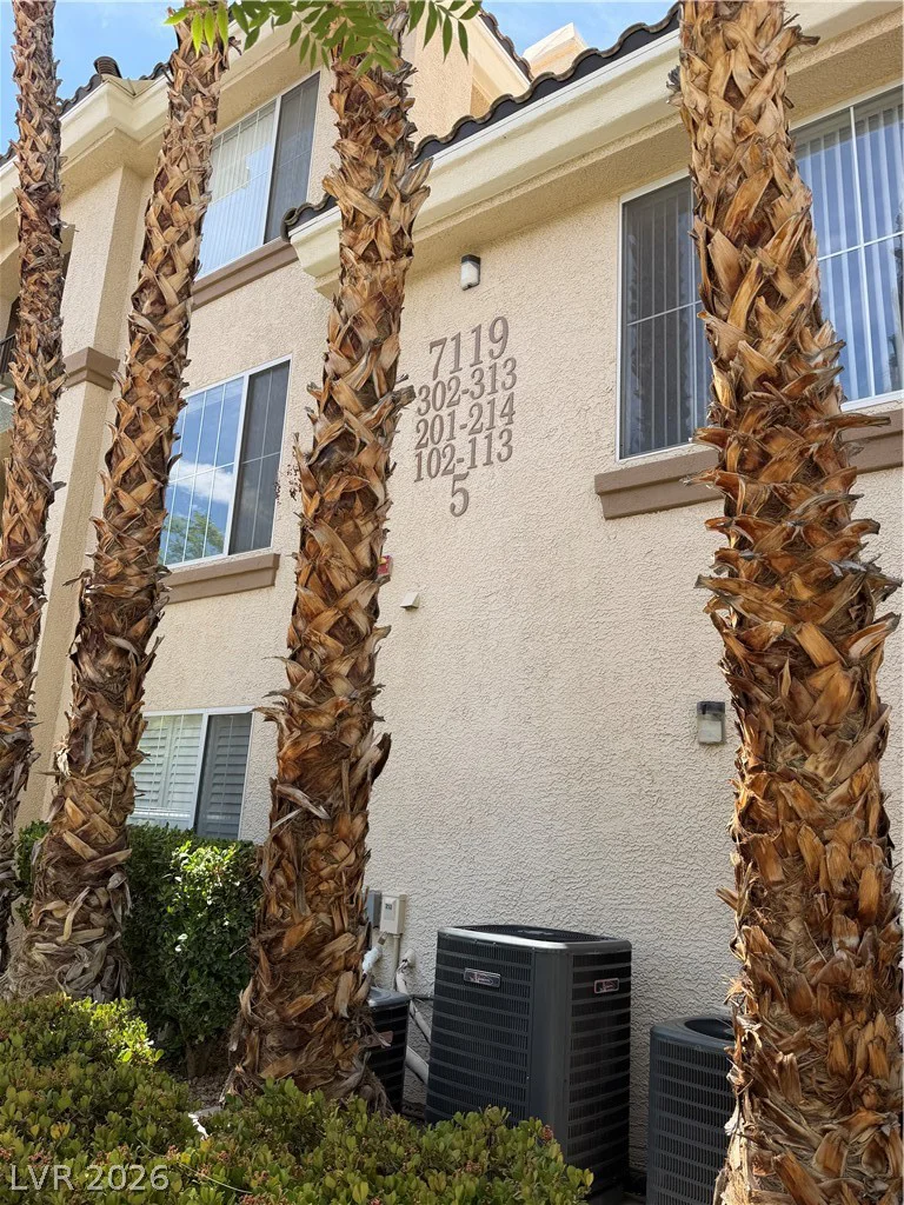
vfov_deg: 71.6
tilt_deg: +13.2
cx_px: 452
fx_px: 836
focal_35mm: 24
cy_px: 602
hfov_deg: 56.8
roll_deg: -0.5
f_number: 1.78
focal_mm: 6.76
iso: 80
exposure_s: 1/1337
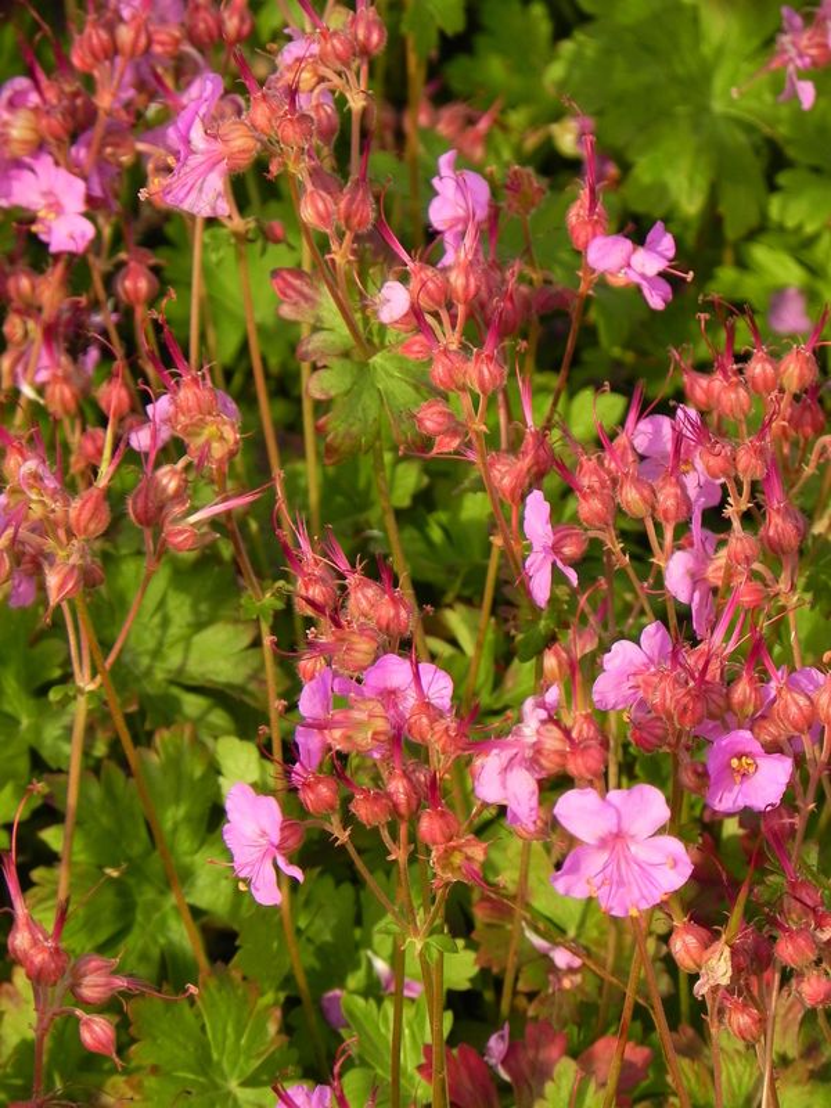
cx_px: 416
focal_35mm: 337
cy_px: 554
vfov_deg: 5.9
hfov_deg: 4.4
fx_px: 10787
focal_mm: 59.9
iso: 160
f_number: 5
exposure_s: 1/500
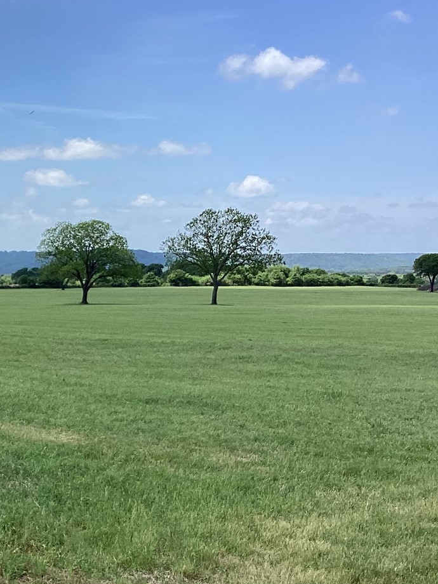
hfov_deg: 20.6
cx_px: 0
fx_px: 1164
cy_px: 400
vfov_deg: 27.9
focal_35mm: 69
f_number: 2.4
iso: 25
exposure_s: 1/1164
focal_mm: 3.3
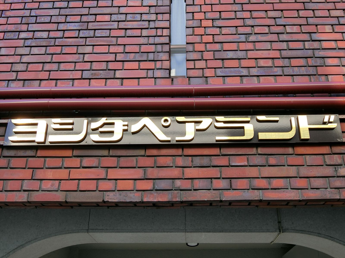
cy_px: 129
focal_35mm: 43
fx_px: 429
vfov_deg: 33.6
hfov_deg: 43.9
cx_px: 172
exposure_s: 1/125
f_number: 3.9
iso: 100
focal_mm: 9.1
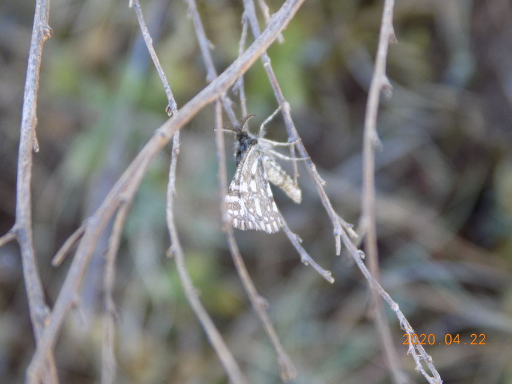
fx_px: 1746
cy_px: 192
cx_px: 256
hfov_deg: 16.7
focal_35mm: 118
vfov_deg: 12.6
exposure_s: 1/30
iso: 125
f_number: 4.8
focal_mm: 20.9
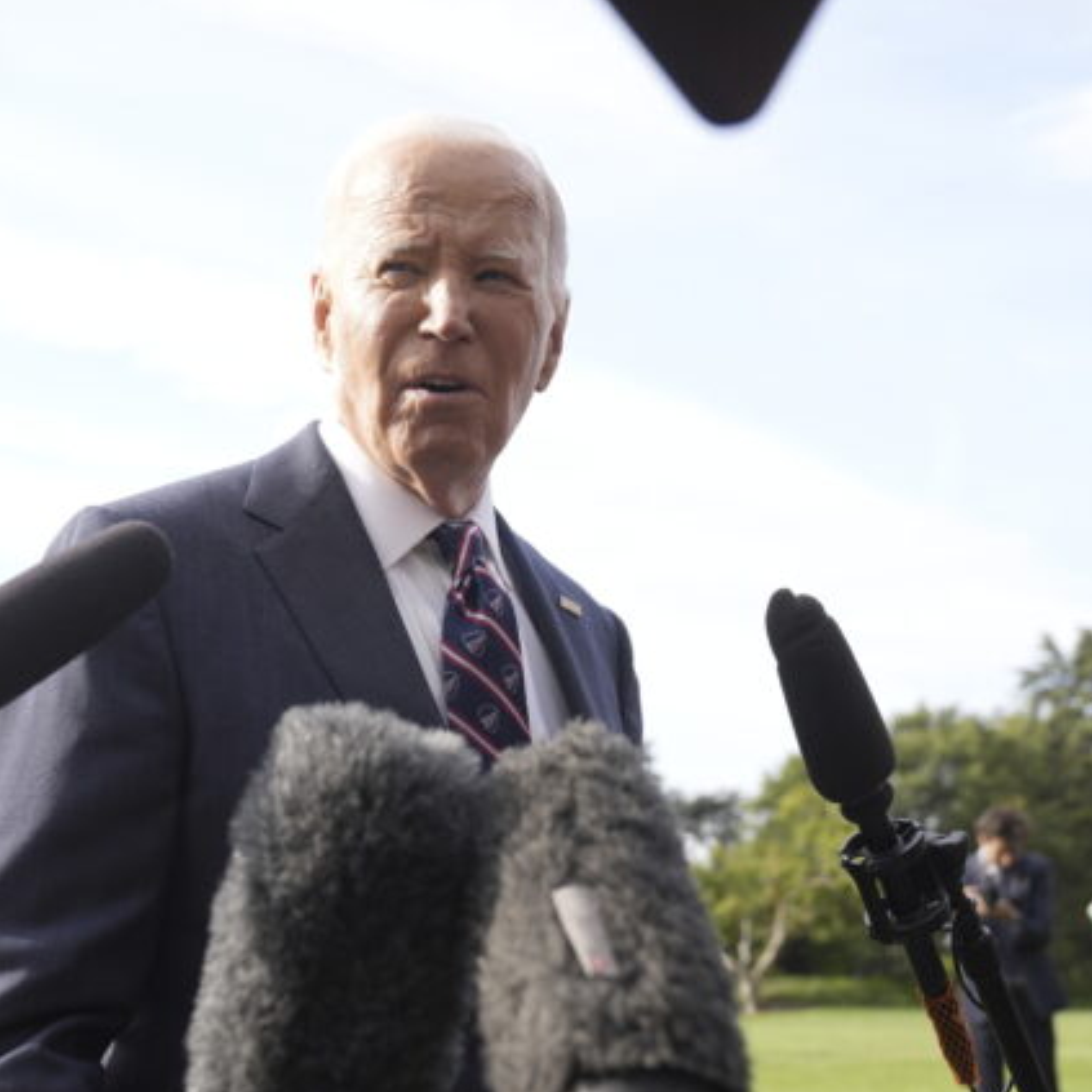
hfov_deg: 35.4
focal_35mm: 48
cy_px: 545
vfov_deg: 35.4
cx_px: 538
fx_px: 1713
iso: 400
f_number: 4
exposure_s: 1/1000
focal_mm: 37
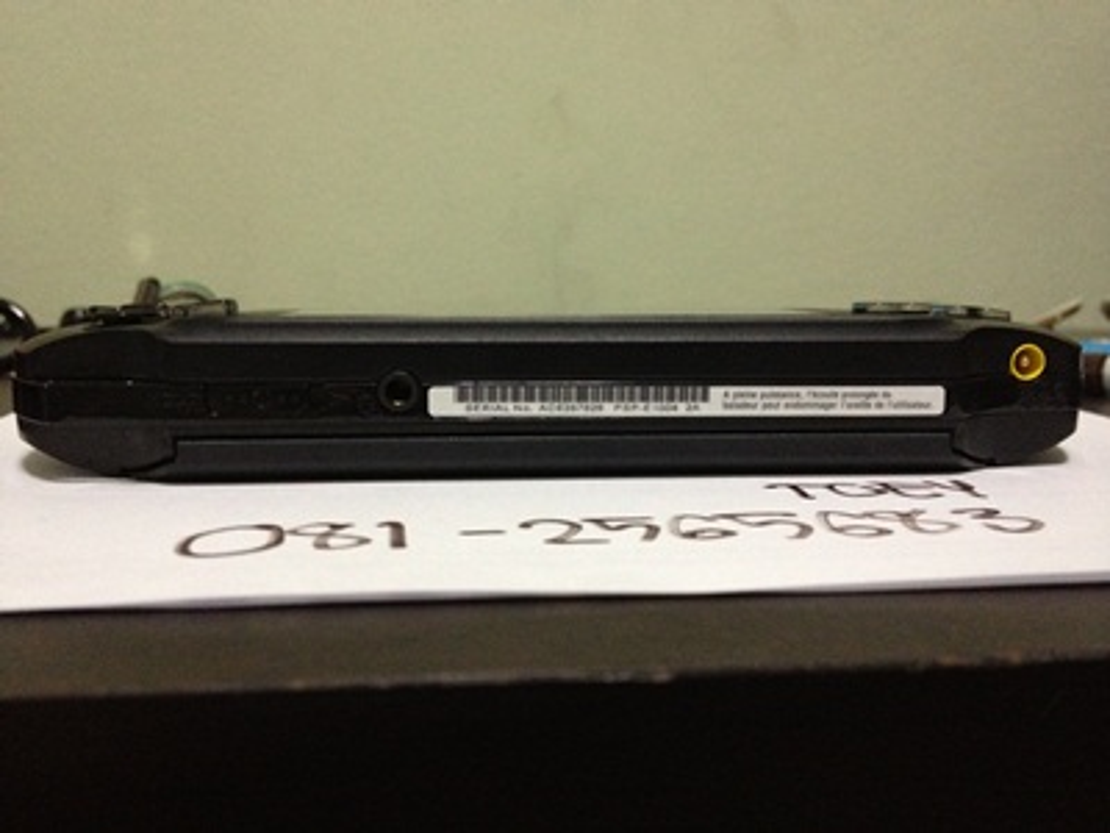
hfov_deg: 52.6
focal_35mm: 35
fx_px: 1122
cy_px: 416
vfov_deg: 40.7
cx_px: 555
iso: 320
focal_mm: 4.28
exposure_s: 1/20
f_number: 2.4
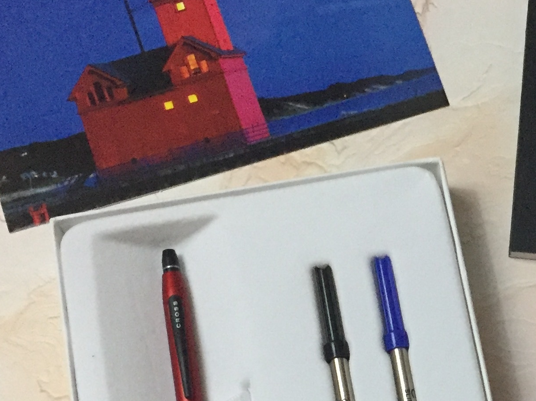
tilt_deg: -72.6
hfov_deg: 23.8
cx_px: 549
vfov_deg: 18.5
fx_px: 1208
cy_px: 390
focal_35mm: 78
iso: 250
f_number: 2.2
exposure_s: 1/30
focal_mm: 4.15
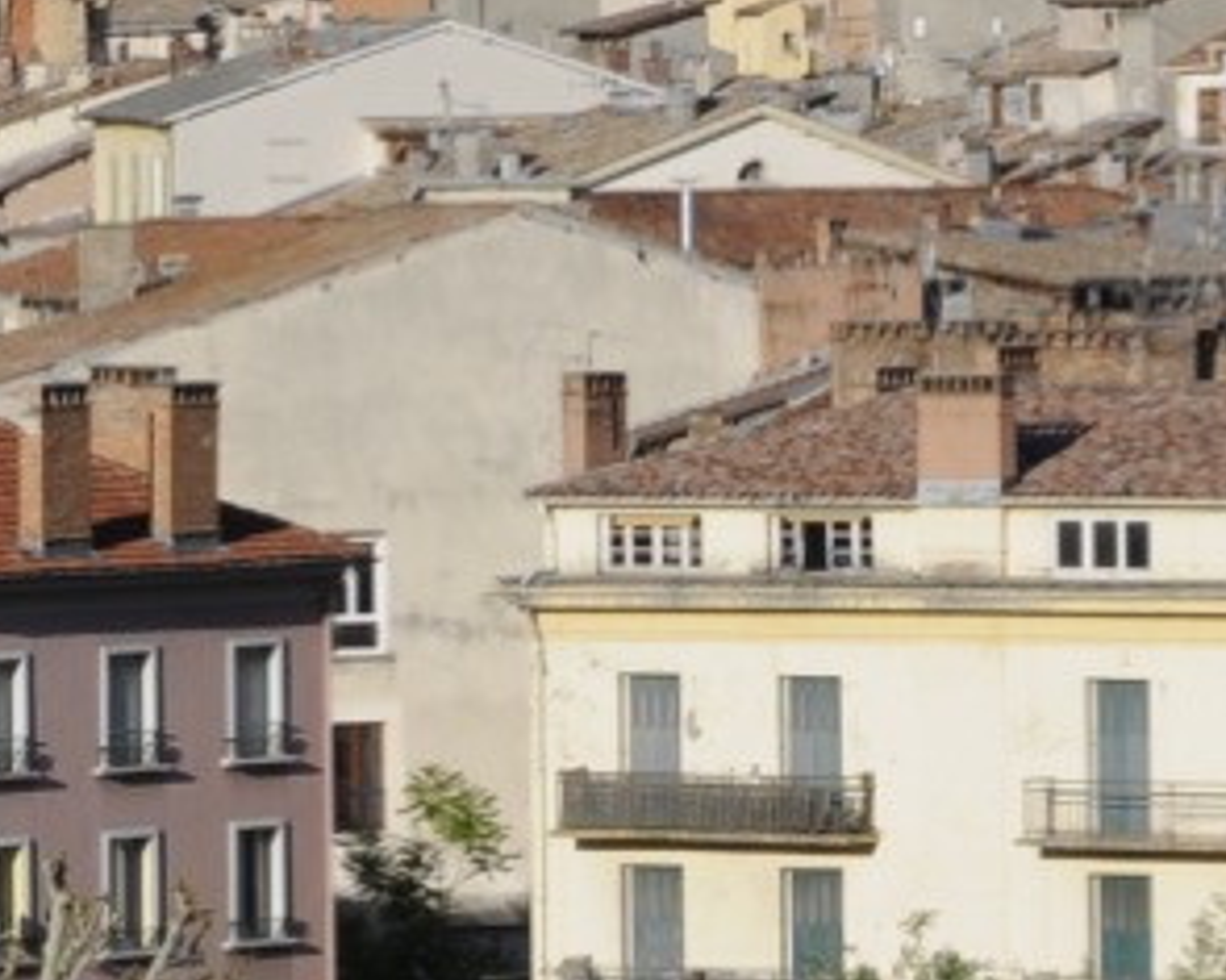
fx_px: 19442
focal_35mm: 536
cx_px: 763
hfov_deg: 3.6
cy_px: -138
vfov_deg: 2.9
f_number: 10
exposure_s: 1/400
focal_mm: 70
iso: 250
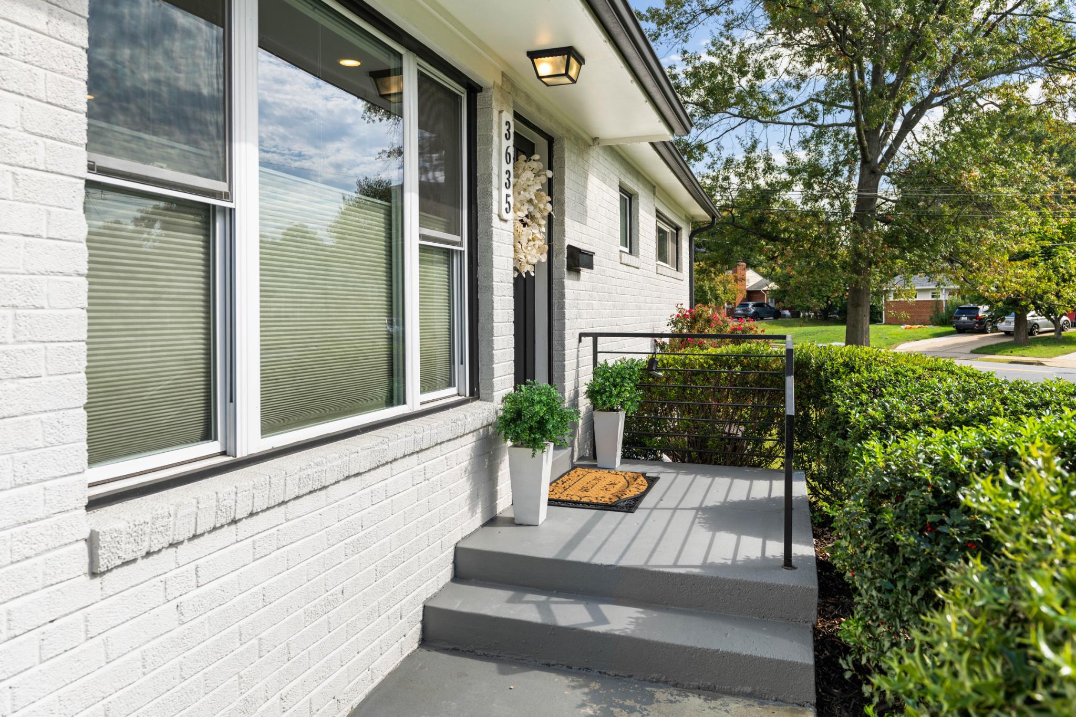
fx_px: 702
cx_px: 538
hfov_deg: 74.9
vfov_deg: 54.1
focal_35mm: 24
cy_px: 358
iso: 100
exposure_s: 1/250
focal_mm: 23.5
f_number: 5
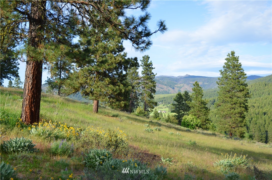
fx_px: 328
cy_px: 90
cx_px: 136
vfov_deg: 30.7
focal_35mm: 44
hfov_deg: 45.0
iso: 100
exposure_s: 1/250
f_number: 5
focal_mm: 29
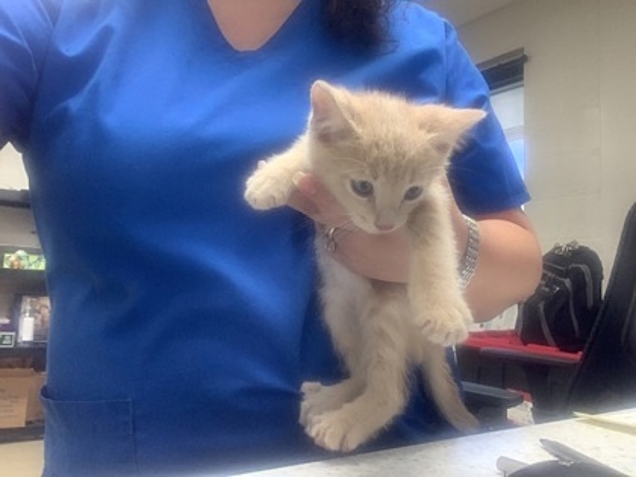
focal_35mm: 31
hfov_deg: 58.4
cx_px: 318
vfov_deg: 45.4
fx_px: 570
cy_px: 238
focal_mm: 2.15
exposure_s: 1/60
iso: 250
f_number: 2.4
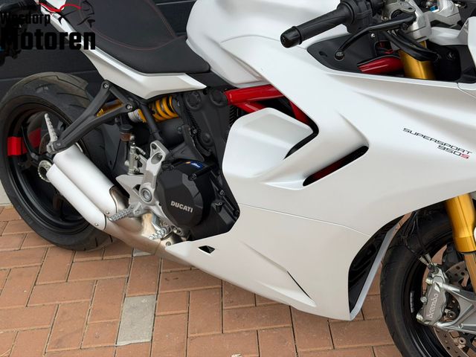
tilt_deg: -28.2
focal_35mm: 48
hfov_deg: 39.7
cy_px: 178
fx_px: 660
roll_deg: +6.8
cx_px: 238
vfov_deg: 30.3
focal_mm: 6.76
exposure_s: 1/2762
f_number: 1.78
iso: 64
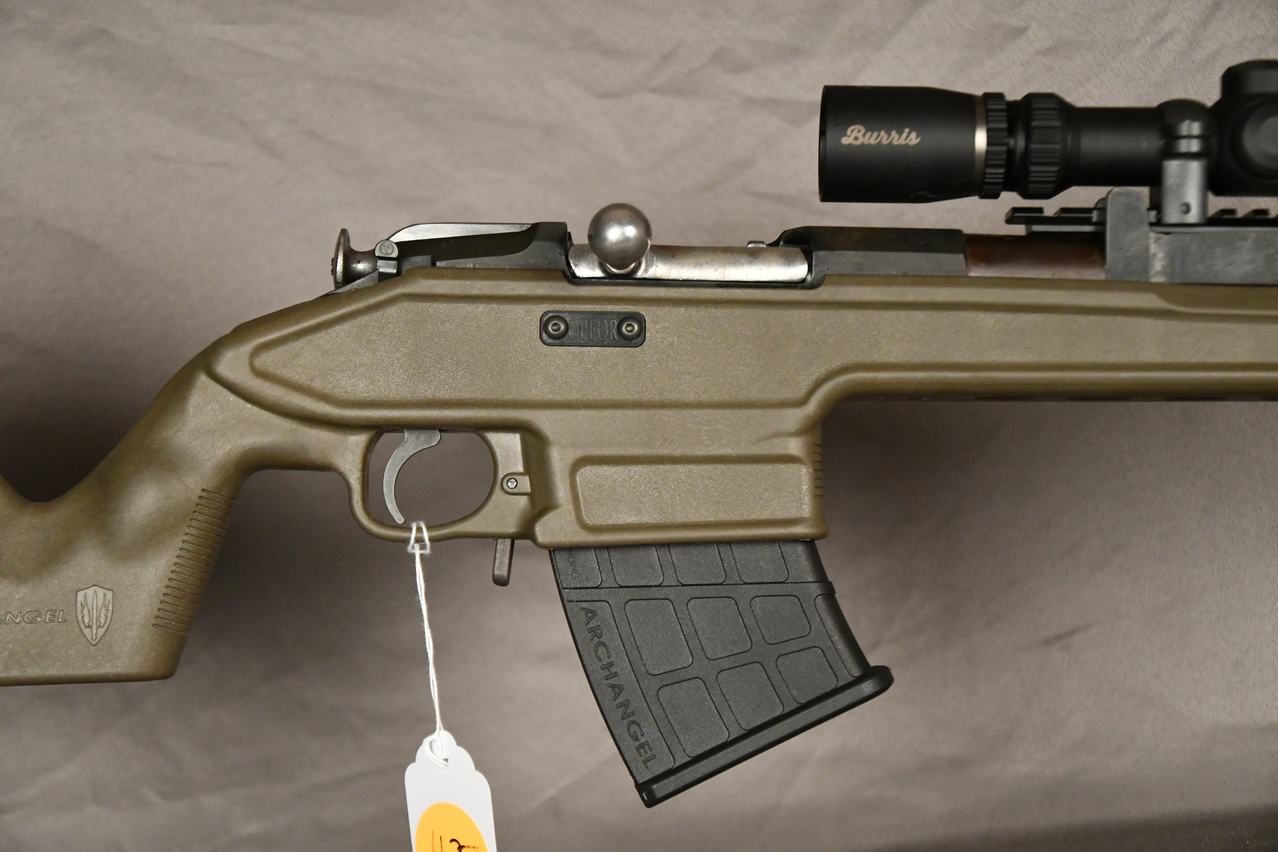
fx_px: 3088
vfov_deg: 15.7
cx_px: 639
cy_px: 426
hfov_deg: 23.4
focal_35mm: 87
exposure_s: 1/160
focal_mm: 58
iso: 3200
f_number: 5
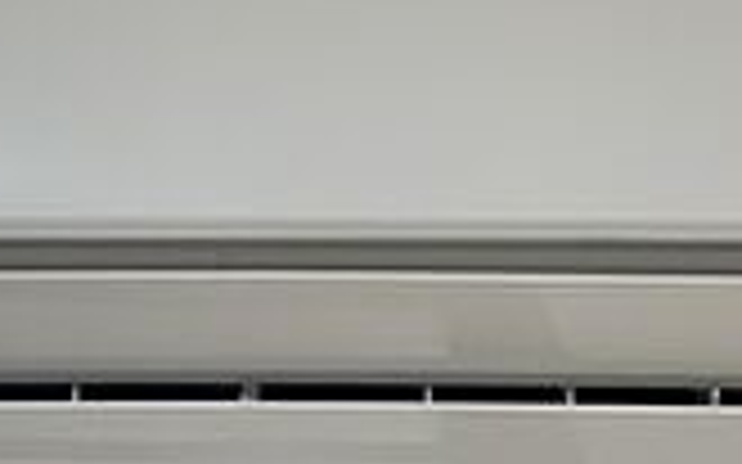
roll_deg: -0.8
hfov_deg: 19.5
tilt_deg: +39.8
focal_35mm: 107
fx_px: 2163
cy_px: 189
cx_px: 360
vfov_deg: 12.2
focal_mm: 4.25
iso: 100
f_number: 1.8
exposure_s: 1/70
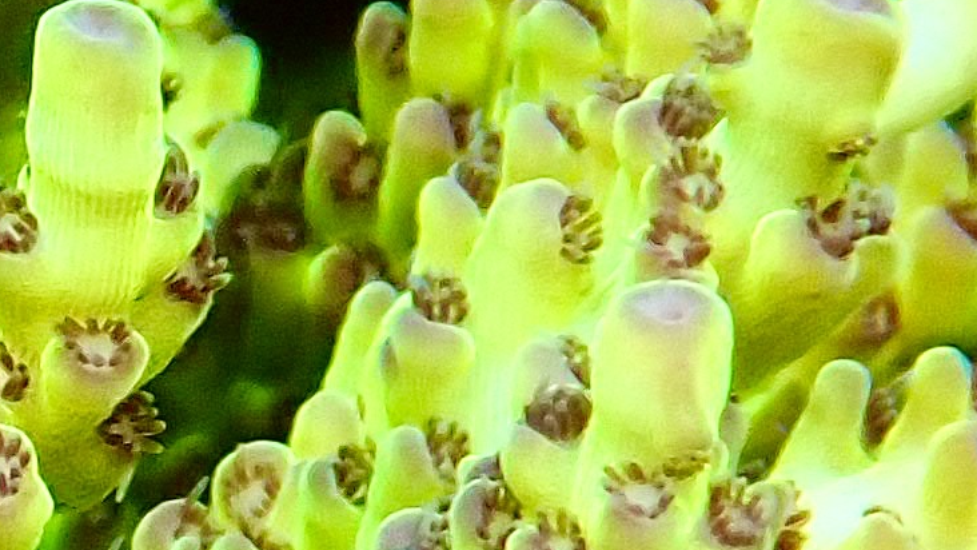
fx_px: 9561
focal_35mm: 369
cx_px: -913
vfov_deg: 3.3
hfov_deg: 5.7
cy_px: 554
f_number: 5
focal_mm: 11.09
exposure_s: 1/160
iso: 200
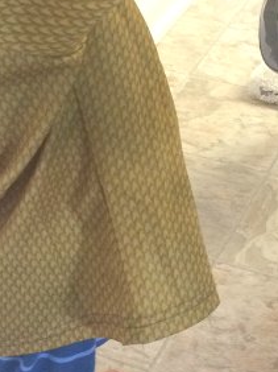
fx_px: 1030
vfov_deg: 20.4
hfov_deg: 15.4
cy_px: 130
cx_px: 121
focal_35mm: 96
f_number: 2.2
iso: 125
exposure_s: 1/30
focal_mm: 4.15
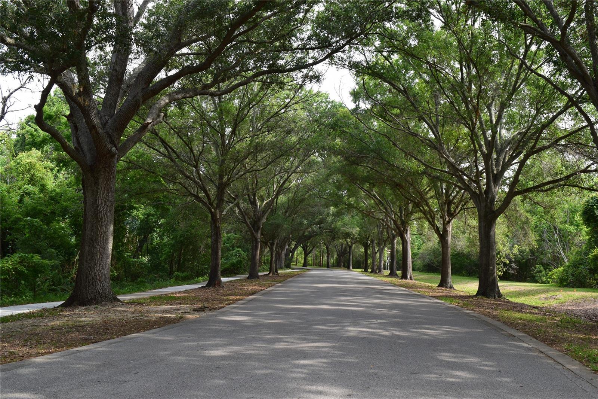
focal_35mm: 33
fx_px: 548
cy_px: 200
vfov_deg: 40.0
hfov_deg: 57.2
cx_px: 299
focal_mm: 22
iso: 400
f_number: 9
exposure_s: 1/160
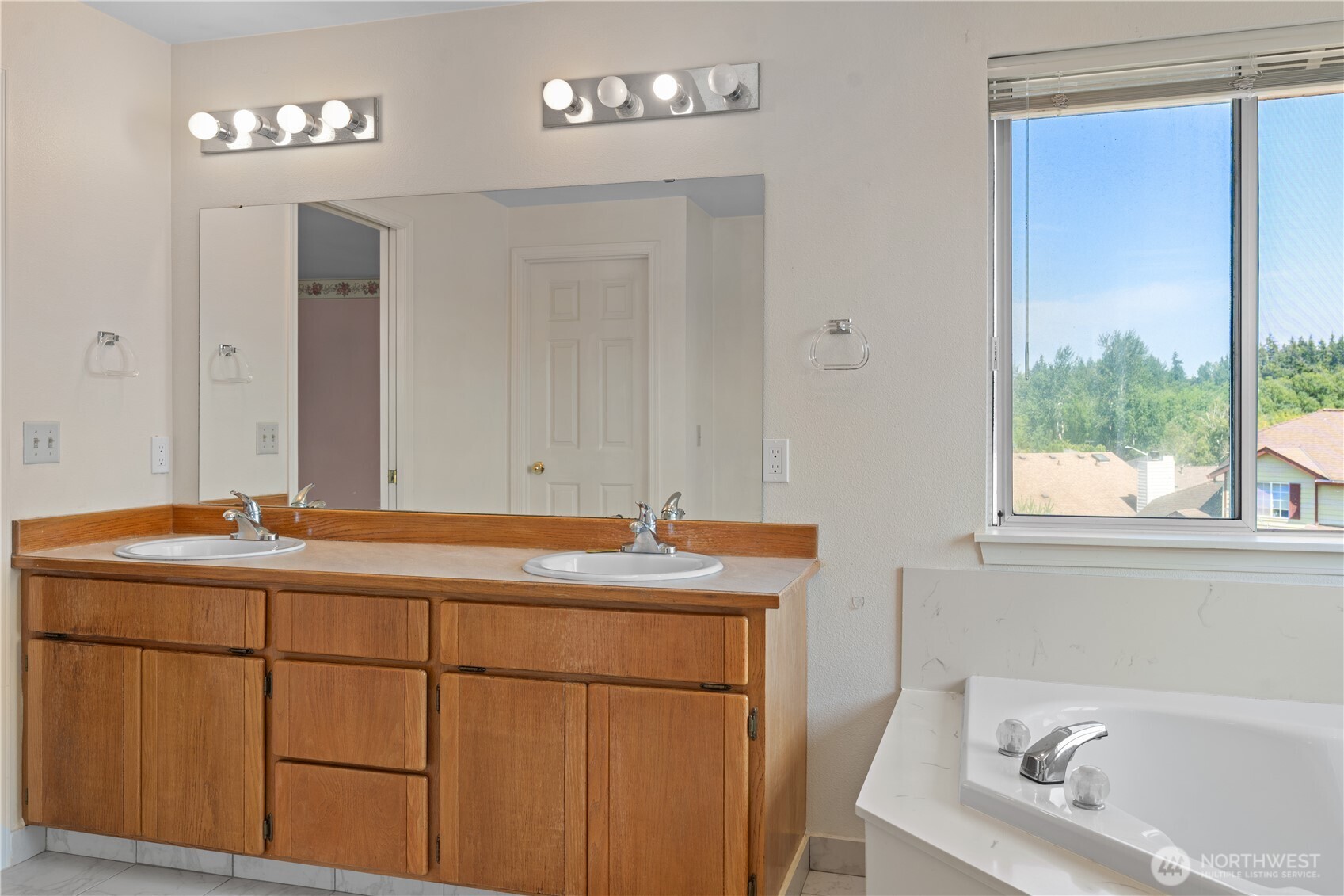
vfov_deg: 46.4
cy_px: 448
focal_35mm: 28
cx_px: 672
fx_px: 1045
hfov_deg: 65.5
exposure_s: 1/15
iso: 400
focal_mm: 28
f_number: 7.1
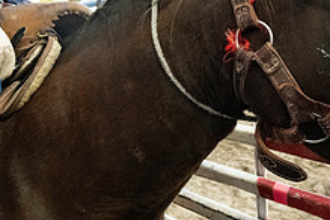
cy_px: 17
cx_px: 225
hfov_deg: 50.8
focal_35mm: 37
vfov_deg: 33.8
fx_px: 339
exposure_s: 1/500
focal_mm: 14
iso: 4000
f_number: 4
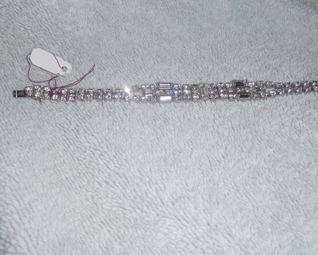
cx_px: 155
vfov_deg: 43.4
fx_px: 320
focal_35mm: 34
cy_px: 130
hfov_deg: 52.8
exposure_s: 1/25
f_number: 8.8
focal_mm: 5.8
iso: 80
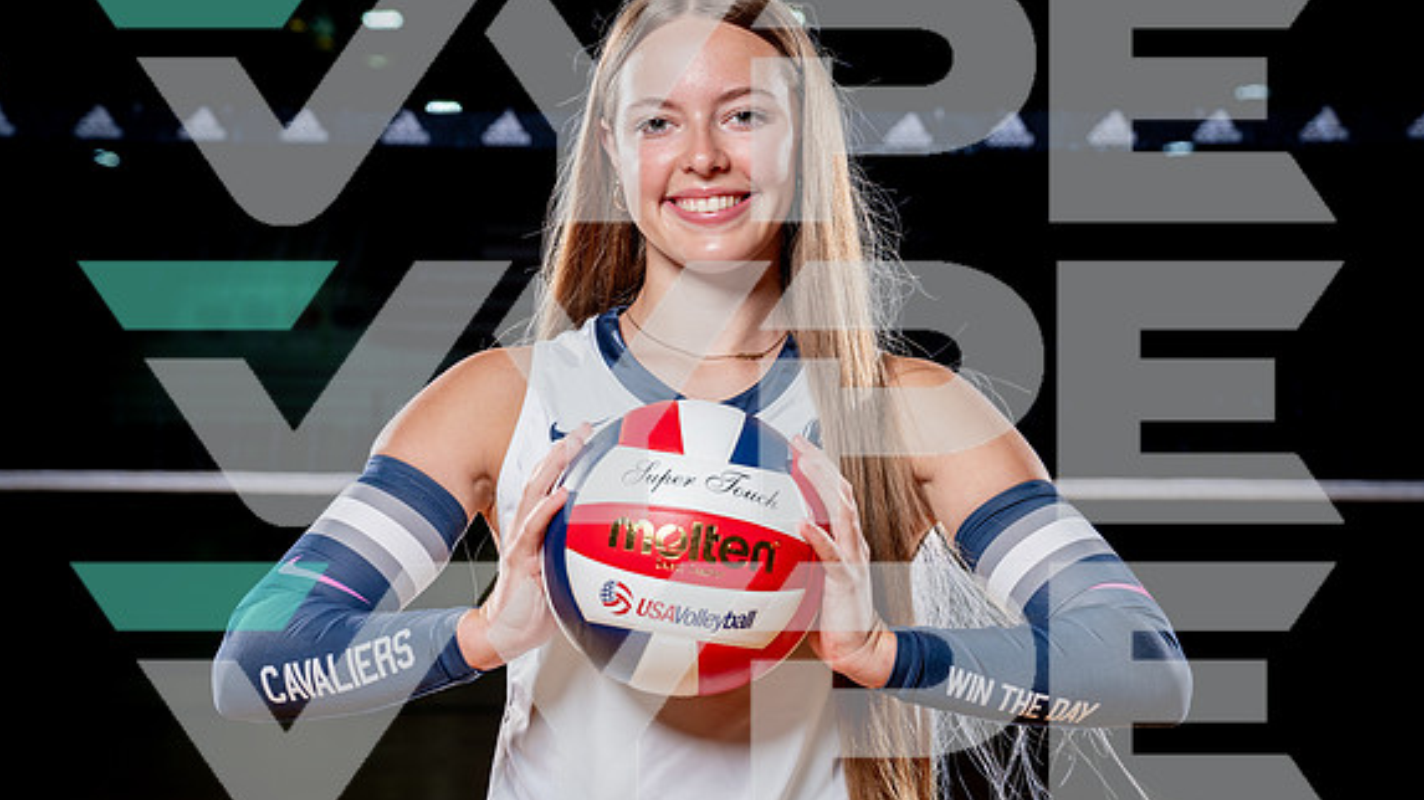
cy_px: 394
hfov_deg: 27.9
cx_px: 711
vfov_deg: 15.9
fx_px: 2869
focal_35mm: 76
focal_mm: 70
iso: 250
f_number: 5.6
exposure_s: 1/250
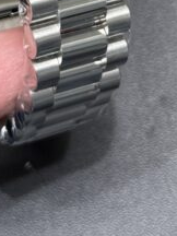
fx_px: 1214
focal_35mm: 178
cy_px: -174
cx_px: 71
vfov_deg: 10.5
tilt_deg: -63.1
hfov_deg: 8.3
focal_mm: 6.76
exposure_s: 1/100
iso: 125
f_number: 1.78
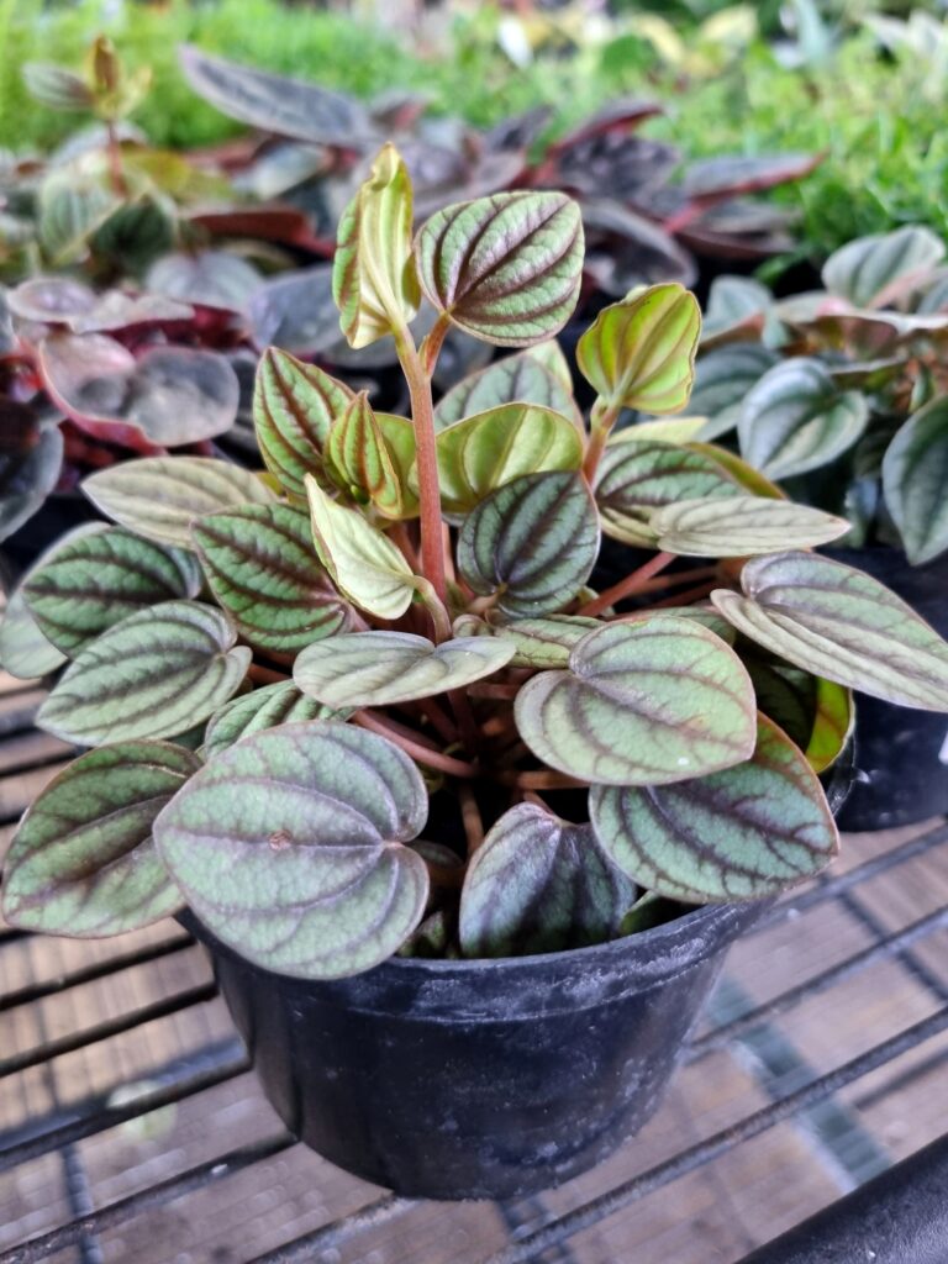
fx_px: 949
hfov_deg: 53.1
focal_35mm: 26
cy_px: 632
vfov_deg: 67.3
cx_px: 474
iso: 640
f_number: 1.8
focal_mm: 5.4
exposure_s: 1/24
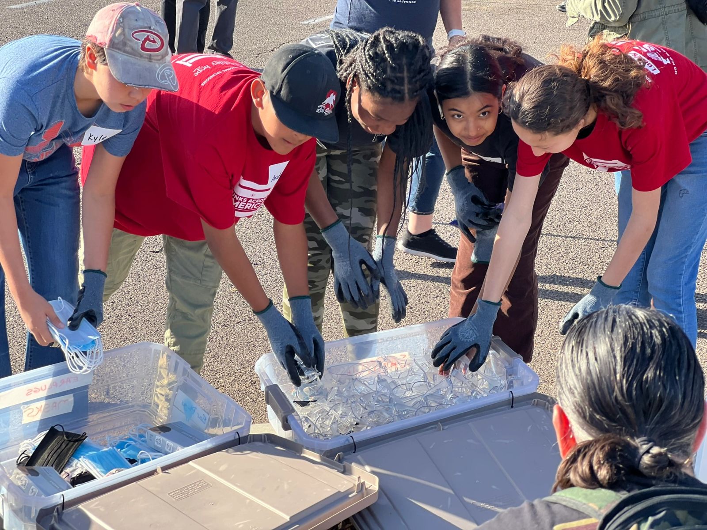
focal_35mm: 77
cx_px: 354
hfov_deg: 25.3
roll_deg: -2.5
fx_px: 1573
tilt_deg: -13.2
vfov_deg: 19.1
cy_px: 265
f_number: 2.8
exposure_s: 1/126
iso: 25
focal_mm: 9
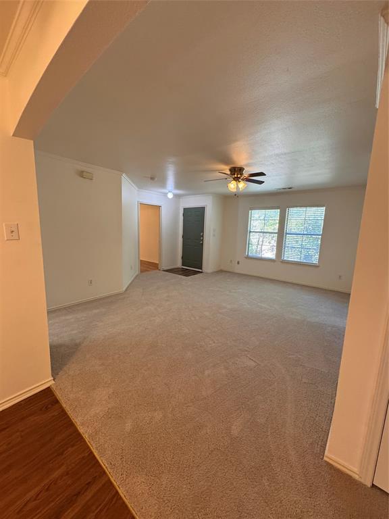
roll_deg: -1.3
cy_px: 260
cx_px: 194
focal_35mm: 14
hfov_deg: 85.7
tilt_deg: -9.9
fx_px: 210
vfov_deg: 102.1
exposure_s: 1/120
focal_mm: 2.22
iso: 320
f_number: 2.2
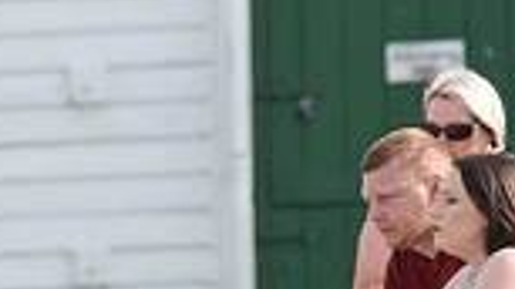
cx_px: -394
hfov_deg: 2.7
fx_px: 10868
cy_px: 428
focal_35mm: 796
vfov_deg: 1.5
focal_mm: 200
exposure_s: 1/2000
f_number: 4.5
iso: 400
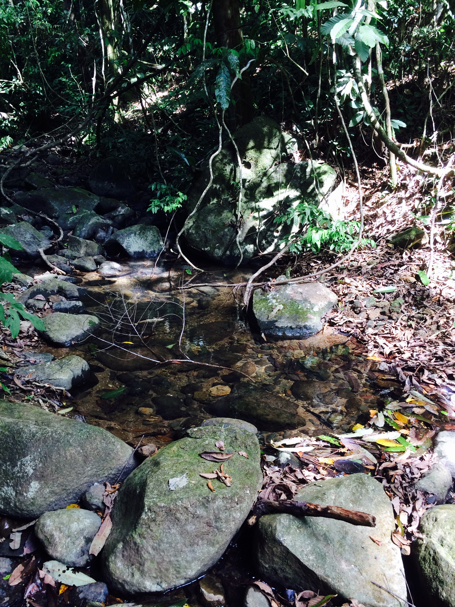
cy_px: 304
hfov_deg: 46.8
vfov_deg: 60.0
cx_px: 228
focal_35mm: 30
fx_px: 526
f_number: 2.2
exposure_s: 1/120
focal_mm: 4.12
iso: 64
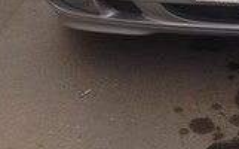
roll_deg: -0.9
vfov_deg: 11.1
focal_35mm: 108
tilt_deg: -15.0
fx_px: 702
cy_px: -137
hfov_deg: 18.6
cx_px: 264
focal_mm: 4.12
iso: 50
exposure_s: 1/120
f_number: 2.4
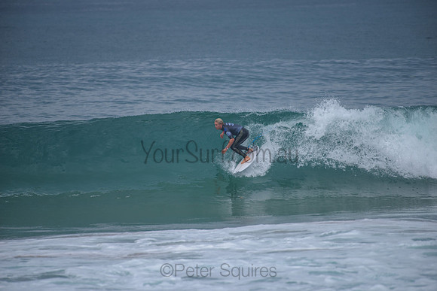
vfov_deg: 2.8
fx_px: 6071
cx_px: 218
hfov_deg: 4.1
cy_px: 146
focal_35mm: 500
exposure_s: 1/2000
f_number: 5.6
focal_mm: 500
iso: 200
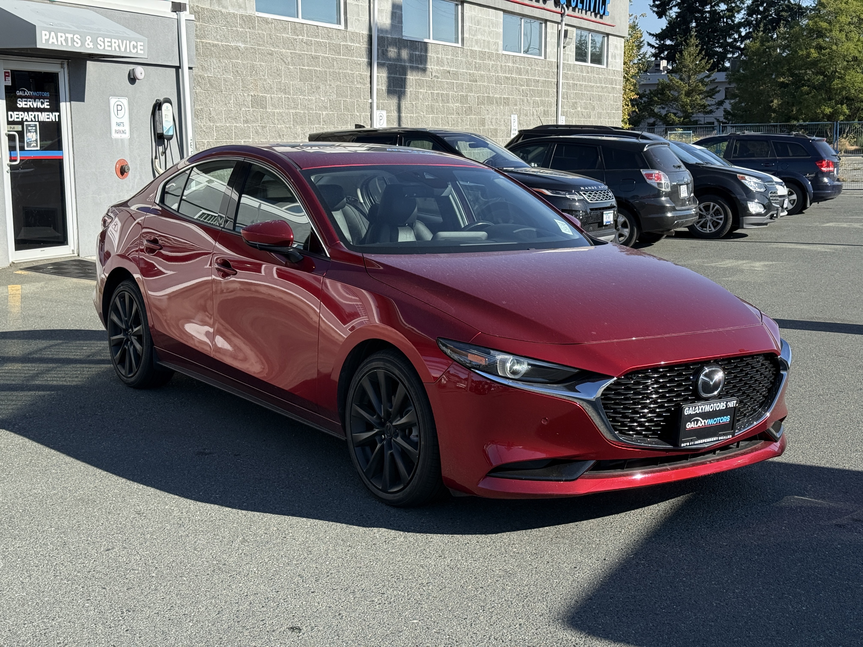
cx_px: 432
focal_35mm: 48
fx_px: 1197
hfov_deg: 39.7
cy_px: 324
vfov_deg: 30.3
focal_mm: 6.76
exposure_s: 1/2976
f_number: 1.78
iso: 80
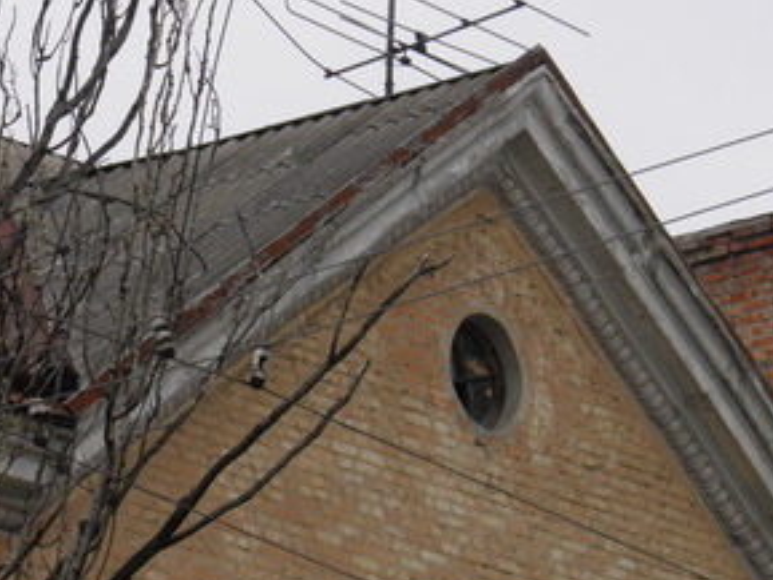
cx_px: 308
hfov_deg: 7.1
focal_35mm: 280
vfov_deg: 5.3
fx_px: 6255
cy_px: 349
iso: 100
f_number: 5.7
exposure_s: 1/250
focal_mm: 29.2
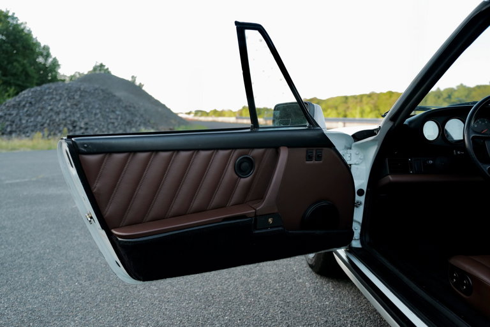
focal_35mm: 28
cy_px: 164
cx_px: 245
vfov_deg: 46.5
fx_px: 381
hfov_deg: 65.4
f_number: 2.5
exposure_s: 1/60
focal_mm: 28
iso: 100
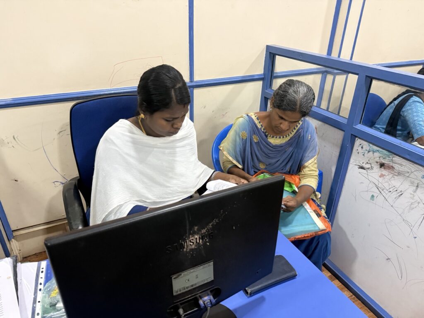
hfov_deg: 71.6
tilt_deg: -28.3
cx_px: 212
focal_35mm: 24
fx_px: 294
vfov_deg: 56.8
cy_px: 159
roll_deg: -0.1
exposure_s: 1/50
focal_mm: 6.76
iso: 500
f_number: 1.78
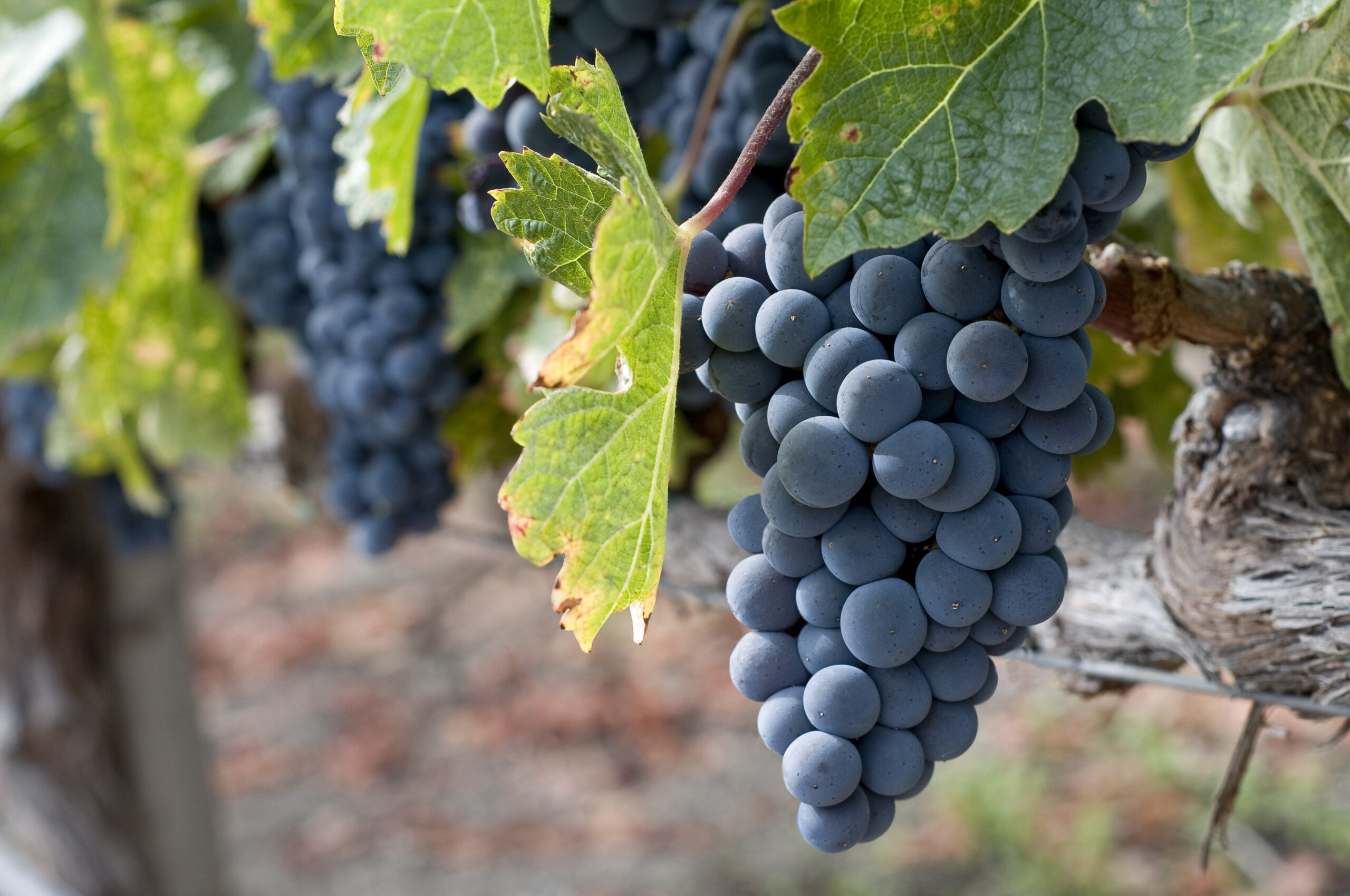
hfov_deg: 27.0
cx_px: 675
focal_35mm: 75
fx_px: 2809
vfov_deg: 18.1
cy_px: 448
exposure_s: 1/160
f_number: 6.3
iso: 200
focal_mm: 50
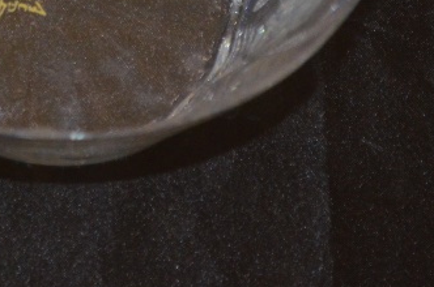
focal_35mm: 298
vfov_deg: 4.6
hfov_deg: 6.9
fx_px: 3583
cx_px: 17
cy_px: -182
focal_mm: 55
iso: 1600
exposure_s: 1/30
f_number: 5.6
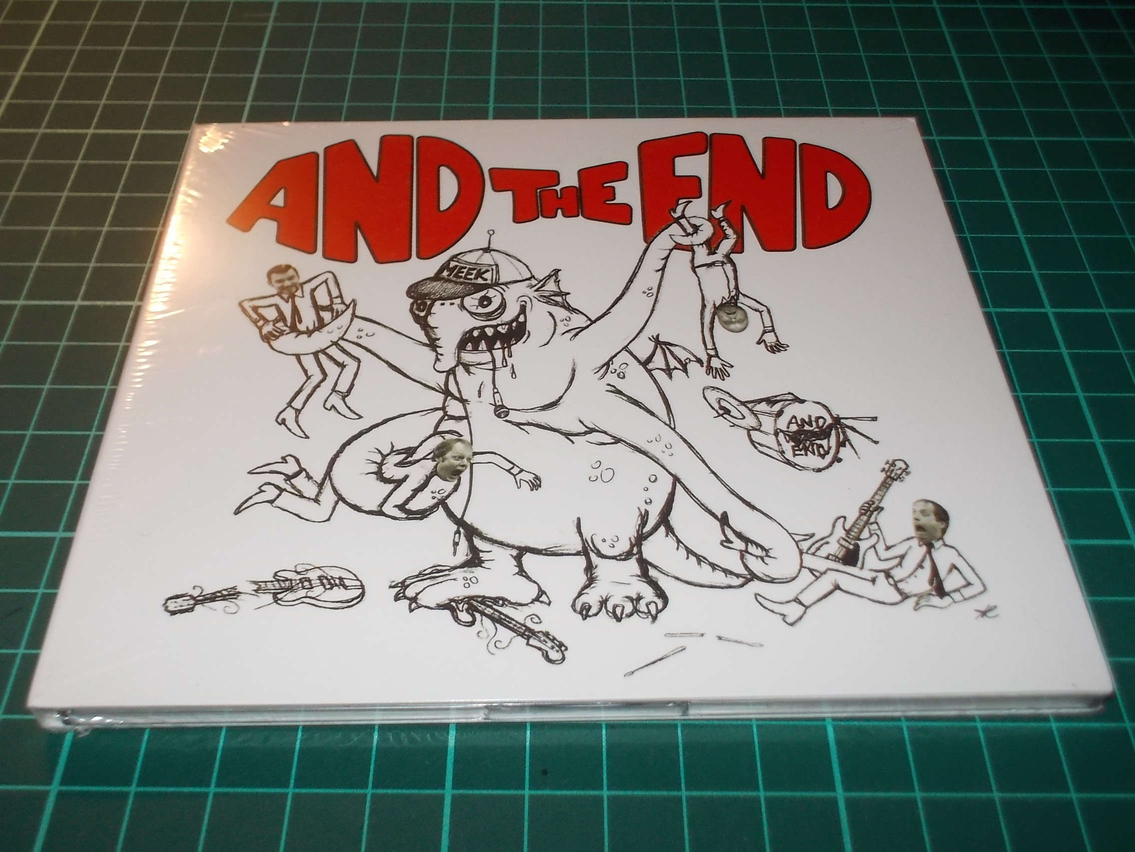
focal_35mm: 37
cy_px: 426
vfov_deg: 38.7
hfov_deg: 50.1
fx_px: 1213
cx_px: 568
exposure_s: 1/30
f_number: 3.7
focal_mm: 5.2
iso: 200
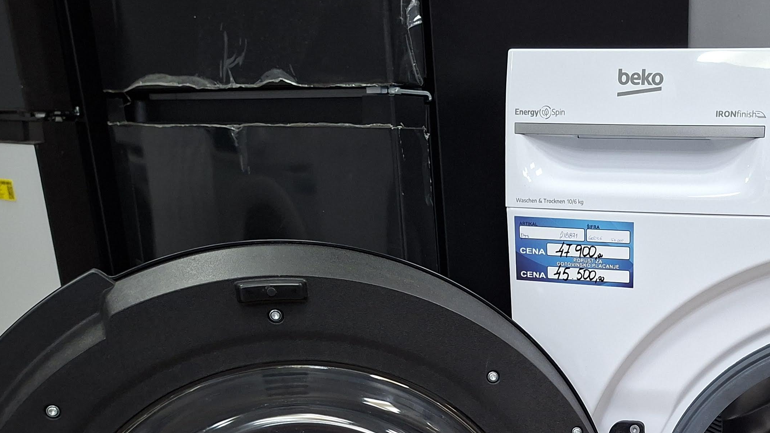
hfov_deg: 40.8
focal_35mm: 47
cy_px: 485
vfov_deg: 23.7
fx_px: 960
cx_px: 672
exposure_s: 1/50
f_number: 1.8
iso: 250
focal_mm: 5.54
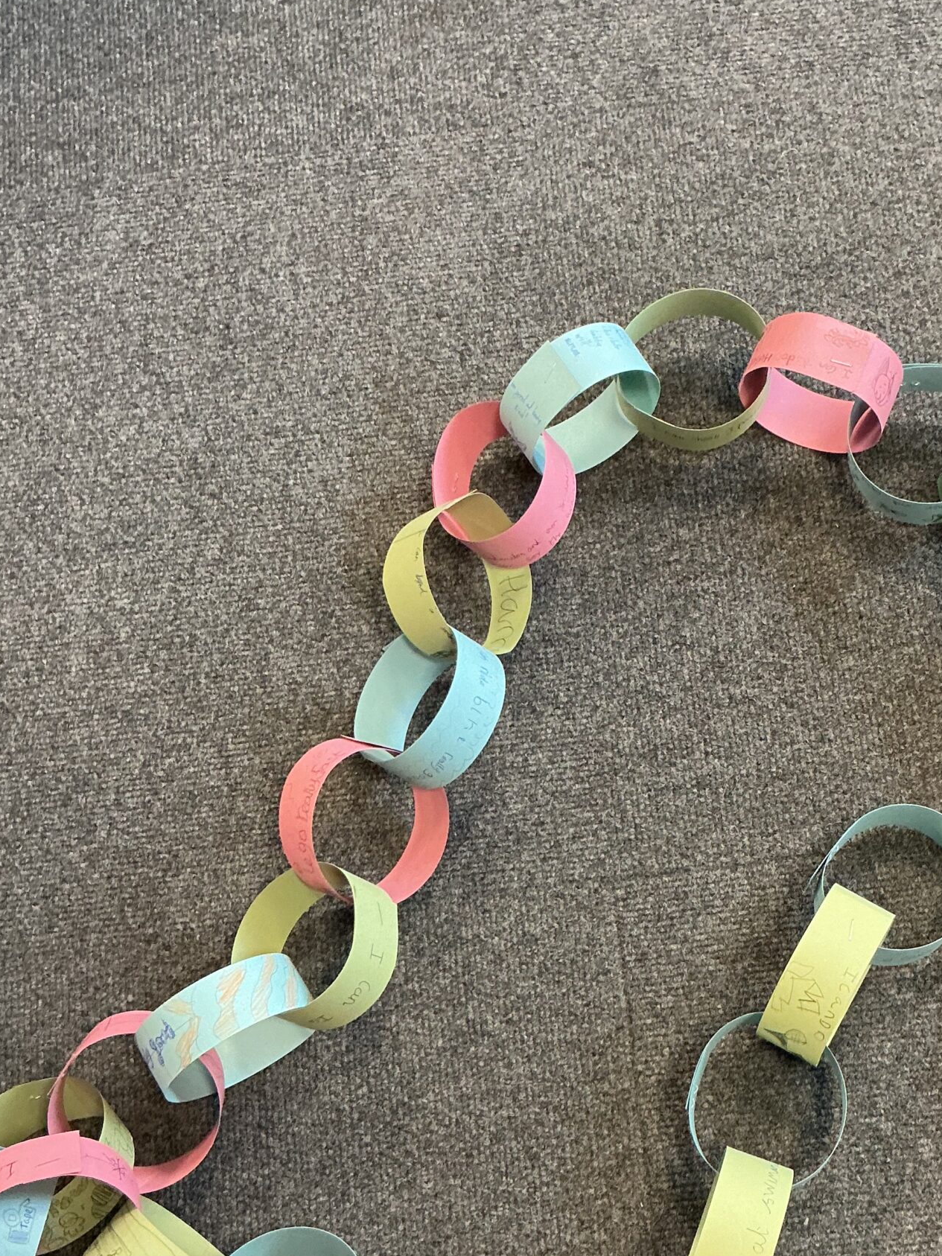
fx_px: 1597
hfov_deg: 32.6
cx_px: 628
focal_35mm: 44
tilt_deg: -75.4
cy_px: 826
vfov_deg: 42.4
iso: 200
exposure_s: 1/60
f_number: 1.8
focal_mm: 3
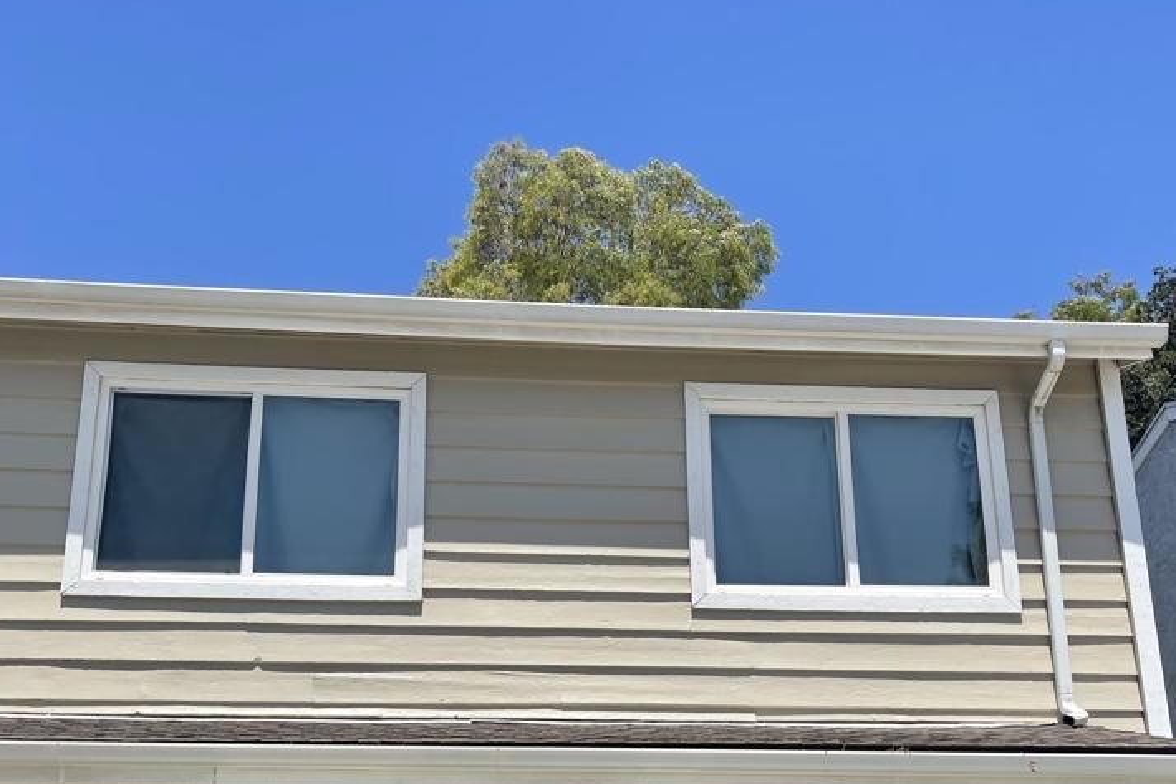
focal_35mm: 39
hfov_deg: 49.6
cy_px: 618
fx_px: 1274
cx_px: 568
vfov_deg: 33.3
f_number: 1.6
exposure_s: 1/4717
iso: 32
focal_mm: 5.1
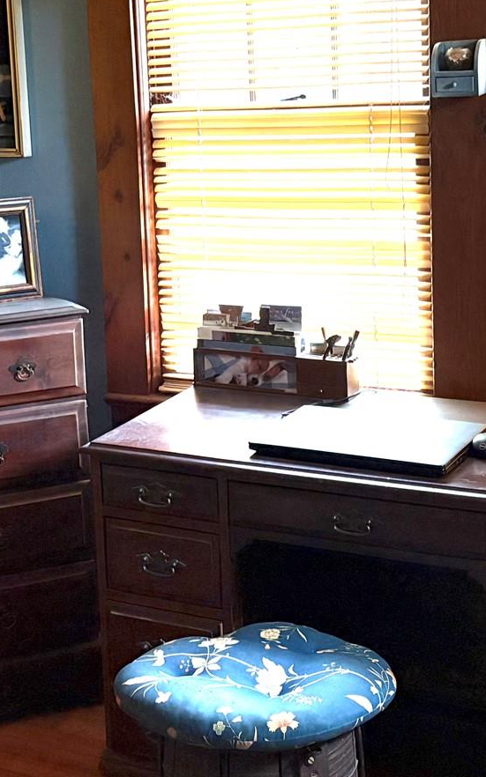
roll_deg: +3.1
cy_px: 248
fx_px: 1357
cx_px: 181
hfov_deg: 20.3
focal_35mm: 64
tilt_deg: -7.8
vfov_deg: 31.7
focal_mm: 5.96
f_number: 1.6
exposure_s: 1/60
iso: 400
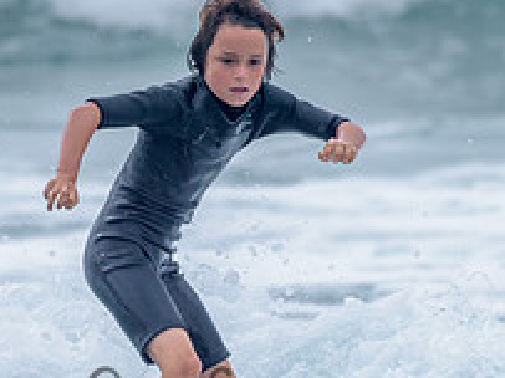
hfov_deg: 1.2
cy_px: 399
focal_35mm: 1686
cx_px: 197
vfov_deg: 0.9
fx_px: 24582
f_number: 5.6
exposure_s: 1/2000
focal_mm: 500
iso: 160
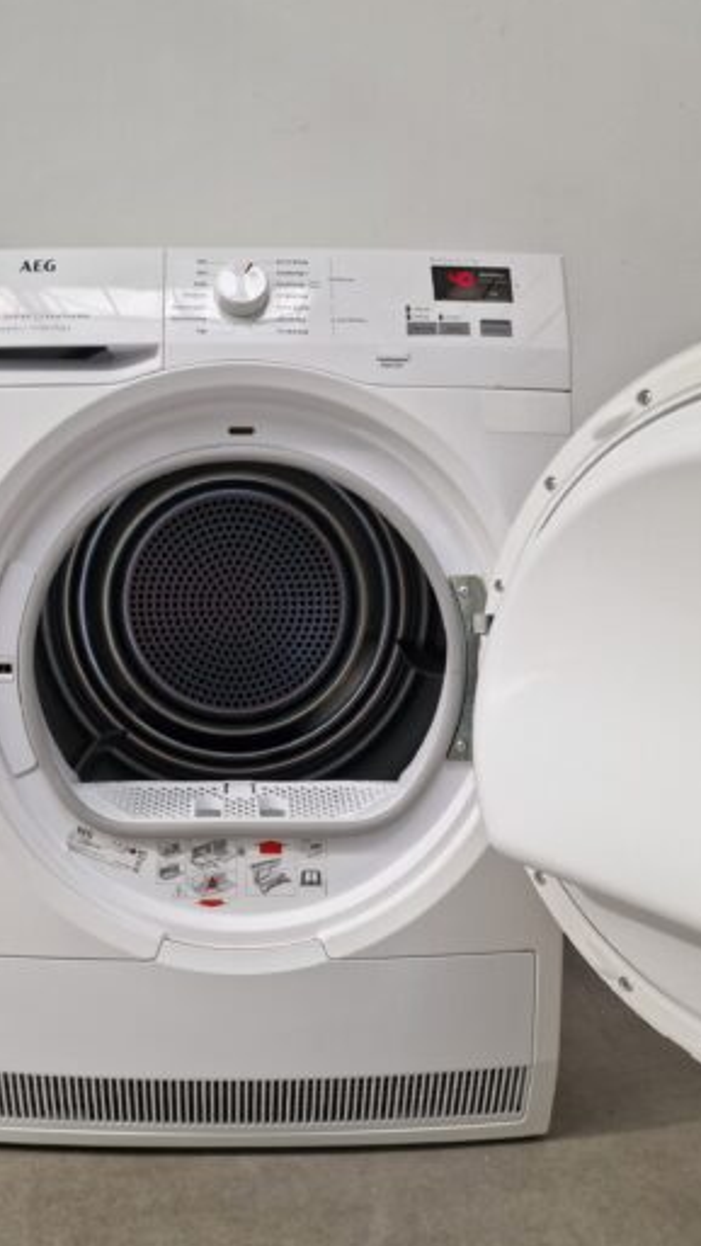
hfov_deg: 43.7
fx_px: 859
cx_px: 233
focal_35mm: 26
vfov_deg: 71.9
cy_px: 631
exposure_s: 1/100
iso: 80
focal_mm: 6.4
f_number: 1.8
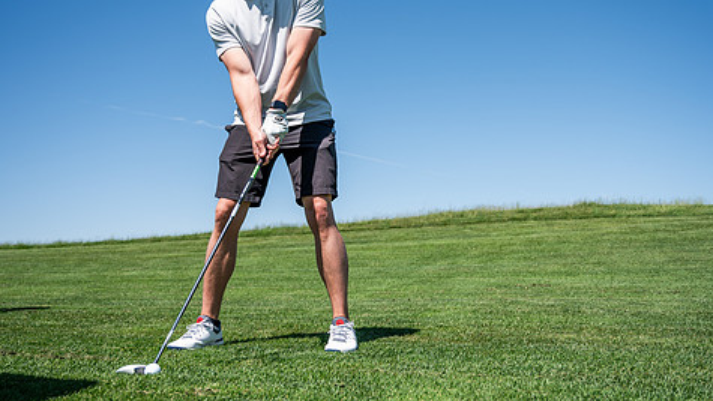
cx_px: 399
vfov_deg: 30.3
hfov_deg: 51.5
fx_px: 737
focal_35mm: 39
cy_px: 158
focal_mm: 30.5
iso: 160
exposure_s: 1/1250
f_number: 4
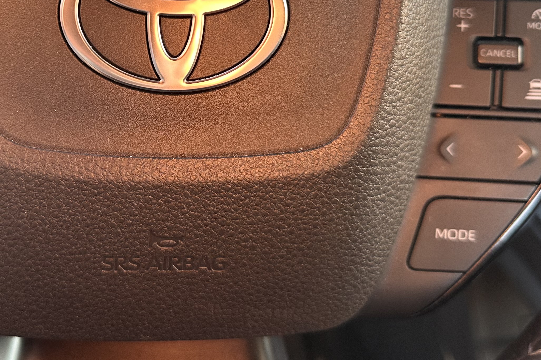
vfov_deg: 26.8
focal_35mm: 49
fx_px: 736
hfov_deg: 39.5
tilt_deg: -31.2
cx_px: 152
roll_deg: +4.5
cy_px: 51
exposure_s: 1/60
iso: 125
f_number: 1.78
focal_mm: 6.86
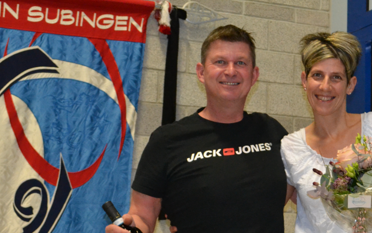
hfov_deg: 22.1
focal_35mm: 94
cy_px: 160
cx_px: 217
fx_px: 953
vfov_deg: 13.9
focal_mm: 30
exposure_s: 1/60
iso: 2500
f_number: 4.5
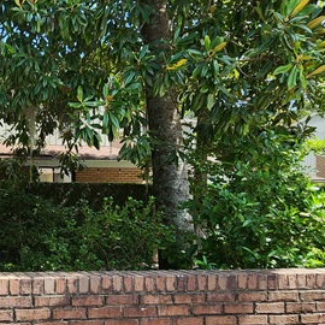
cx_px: -36
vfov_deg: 48.3
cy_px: 189
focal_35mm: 34
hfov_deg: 39.3
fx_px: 361
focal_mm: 2.2
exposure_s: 1/365
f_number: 2.2
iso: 50
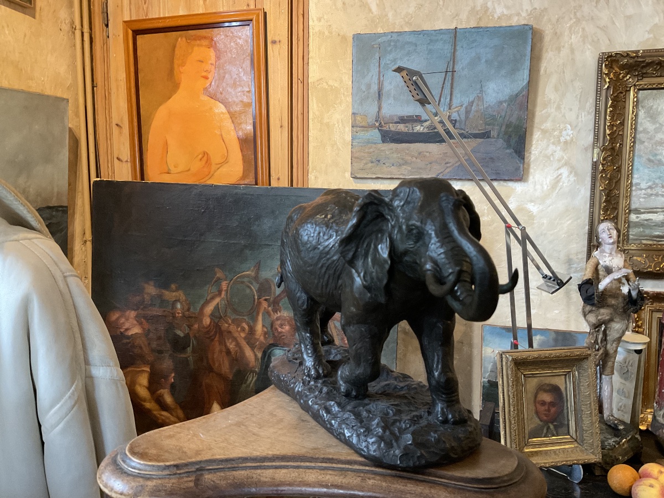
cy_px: 249
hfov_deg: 61.7
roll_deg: +0.4
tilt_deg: -6.5
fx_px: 556
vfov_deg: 48.2
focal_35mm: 29
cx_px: 332
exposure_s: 1/60
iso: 160
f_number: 1.8
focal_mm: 3
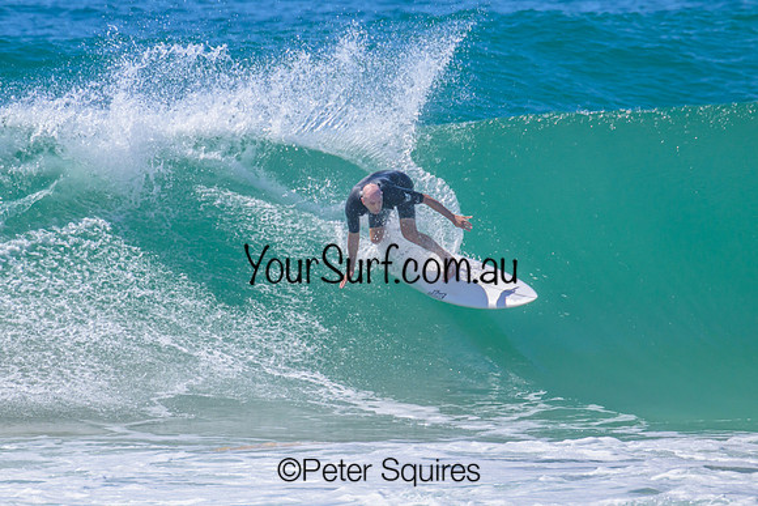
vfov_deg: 1.5
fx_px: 19252
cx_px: 325
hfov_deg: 2.3
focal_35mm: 914
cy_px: 243
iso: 900
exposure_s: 1/2000
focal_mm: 800
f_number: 11
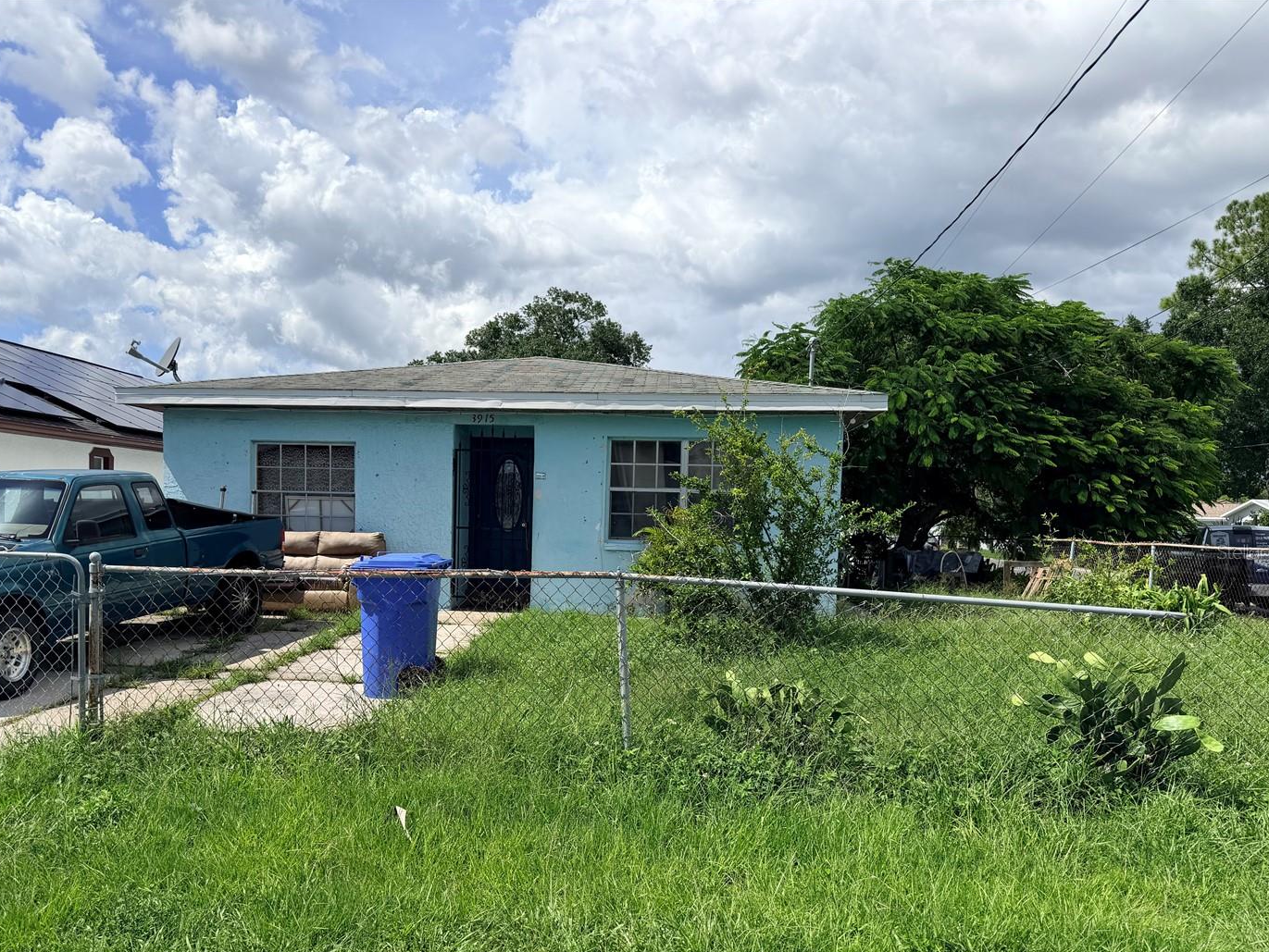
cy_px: 551
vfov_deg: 49.6
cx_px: 564
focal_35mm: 28
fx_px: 1027
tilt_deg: -1.2
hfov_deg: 63.3
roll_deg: -0.6
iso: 80
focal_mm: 6.76
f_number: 1.78
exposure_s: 1/7353
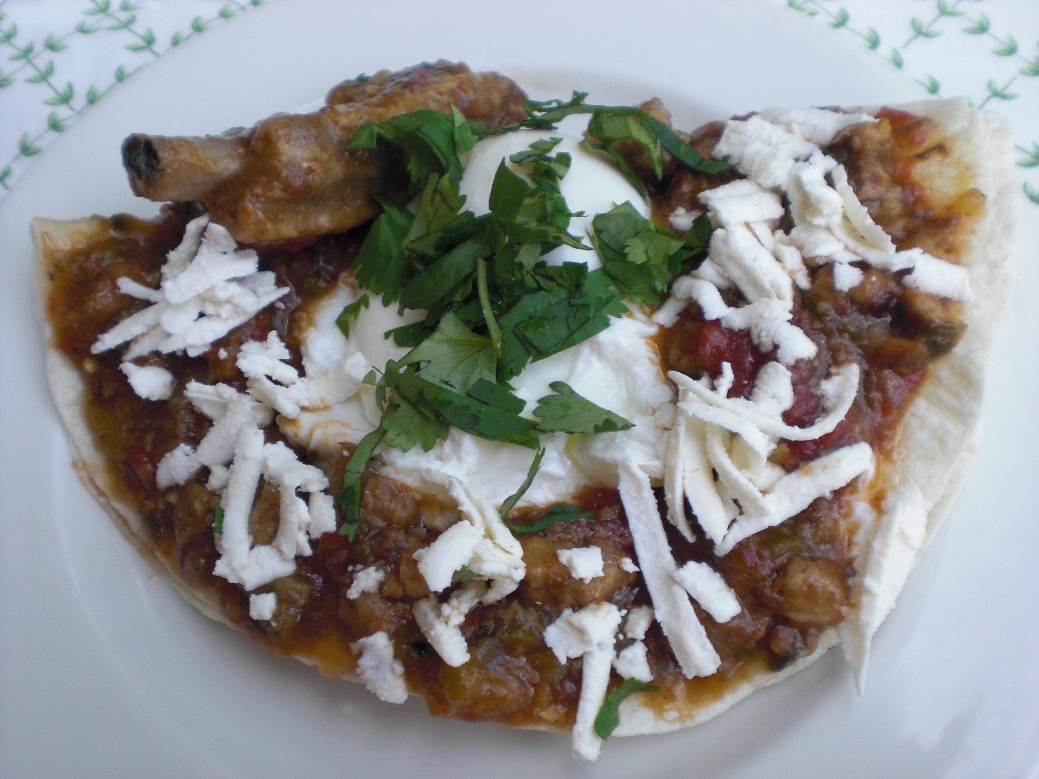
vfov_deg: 37.7
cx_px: 520
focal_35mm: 38
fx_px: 1141
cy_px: 390
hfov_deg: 49.0
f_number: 3.1
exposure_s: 1/250
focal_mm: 6.3
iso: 64
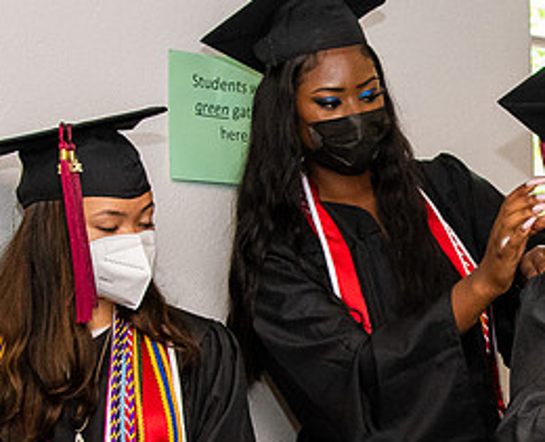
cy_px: 401
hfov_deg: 17.4
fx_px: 1752
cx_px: 506
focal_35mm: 108
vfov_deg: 14.2
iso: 2500
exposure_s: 1/160
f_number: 4
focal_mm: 26
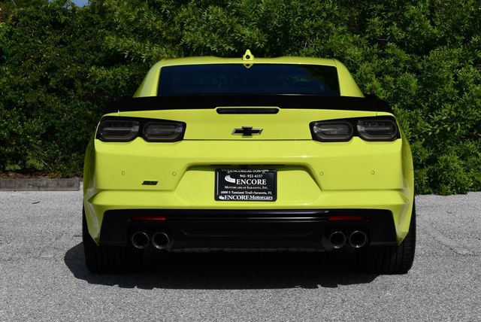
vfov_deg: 17.1
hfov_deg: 25.3
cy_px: 161
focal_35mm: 80
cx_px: 240
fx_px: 1070
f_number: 10
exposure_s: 1/500
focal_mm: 40
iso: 100
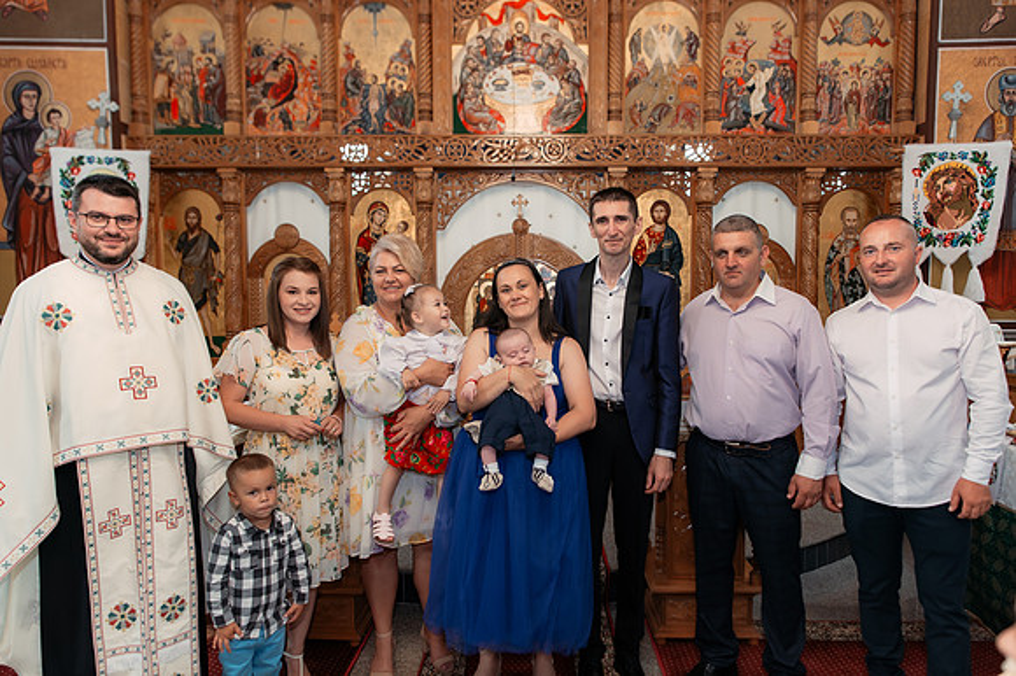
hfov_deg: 71.3
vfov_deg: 51.0
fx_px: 708
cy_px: 330
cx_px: 527
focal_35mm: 25
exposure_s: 1/250
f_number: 3.5
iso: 2500
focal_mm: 24
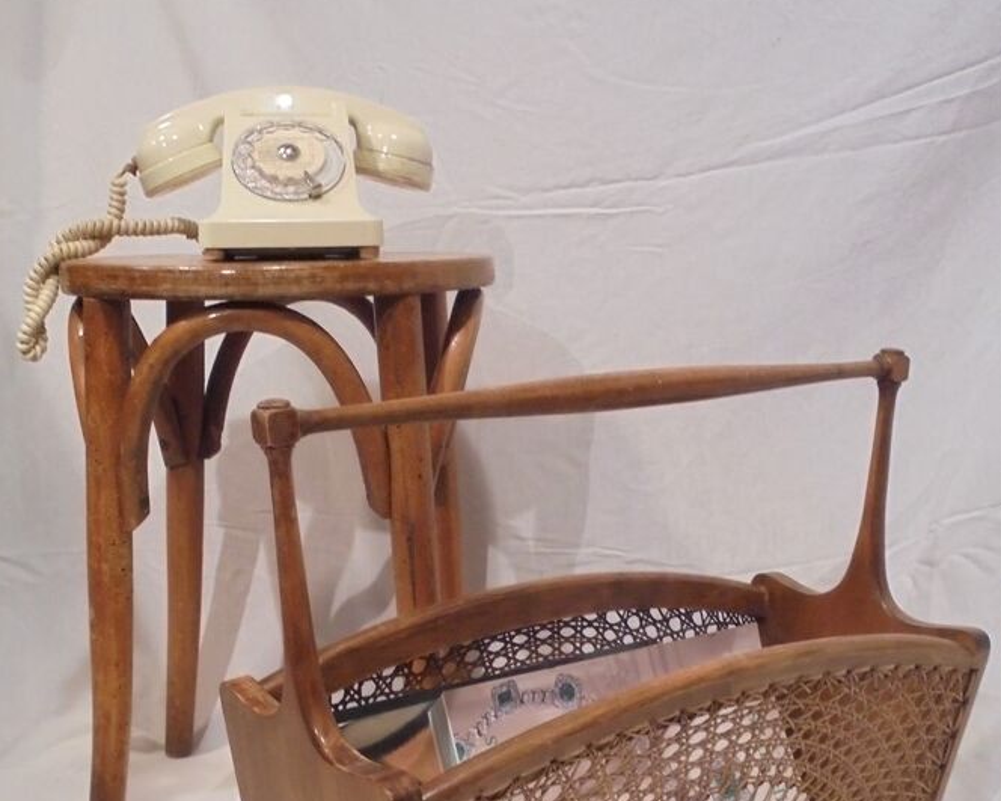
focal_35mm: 45
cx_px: 495
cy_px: 548
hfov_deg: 41.2
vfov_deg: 33.1
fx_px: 1333
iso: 400
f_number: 4
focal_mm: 6.1
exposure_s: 1/8
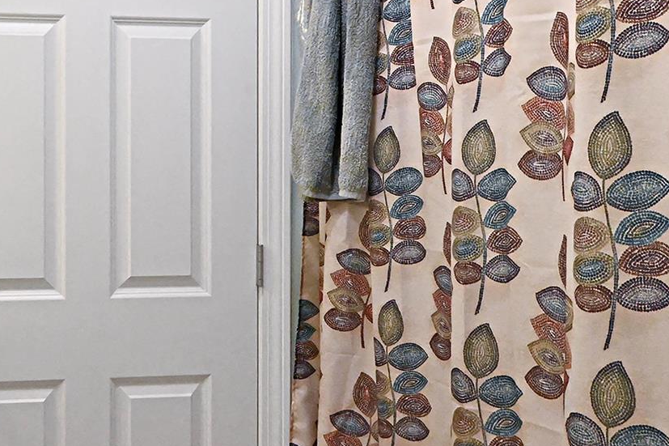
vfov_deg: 25.9
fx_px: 966
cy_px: 171
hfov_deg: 34.7
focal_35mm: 52
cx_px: 2
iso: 4000
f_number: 14
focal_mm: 14
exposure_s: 1/20
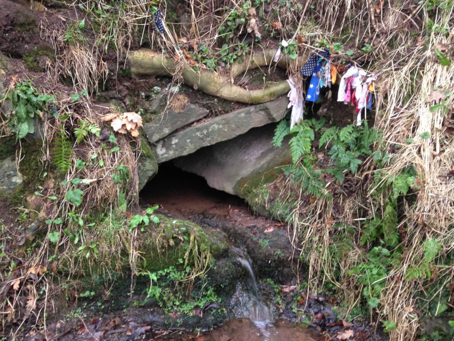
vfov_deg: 42.9
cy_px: 170
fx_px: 433
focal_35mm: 33
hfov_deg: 55.4
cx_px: 227
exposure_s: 1/20
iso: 250
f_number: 2.4
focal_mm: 4.12
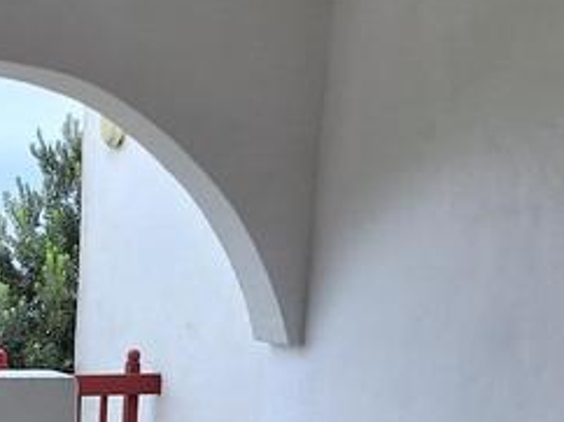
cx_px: 100
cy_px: 424
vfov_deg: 26.0
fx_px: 863
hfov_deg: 34.9
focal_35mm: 53
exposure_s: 1/216
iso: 40
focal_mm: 1.64
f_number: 2.2
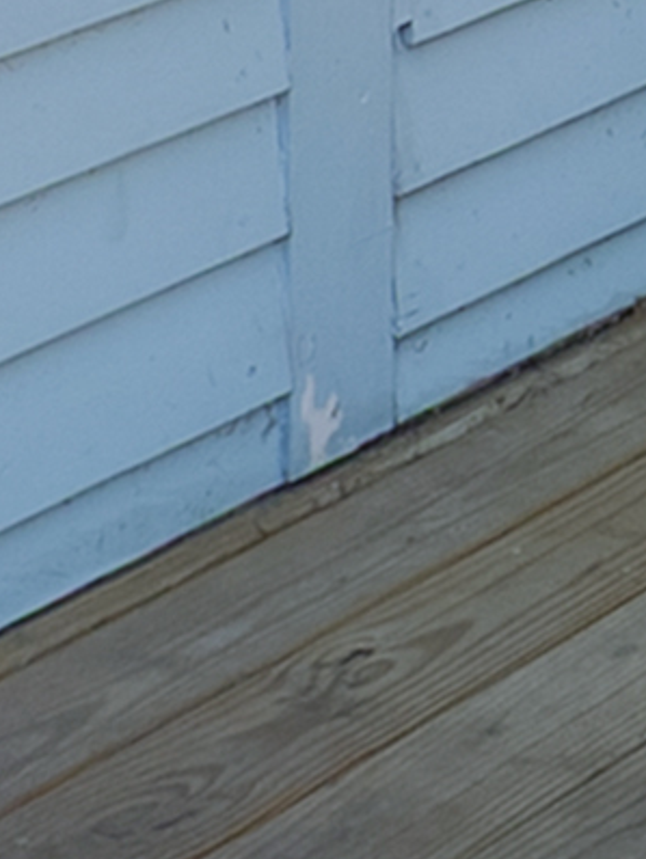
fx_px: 4076
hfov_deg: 7.5
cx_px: 2201
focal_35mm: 164
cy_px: -1453
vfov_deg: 9.9
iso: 320
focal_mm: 16
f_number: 7.1
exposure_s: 1/640
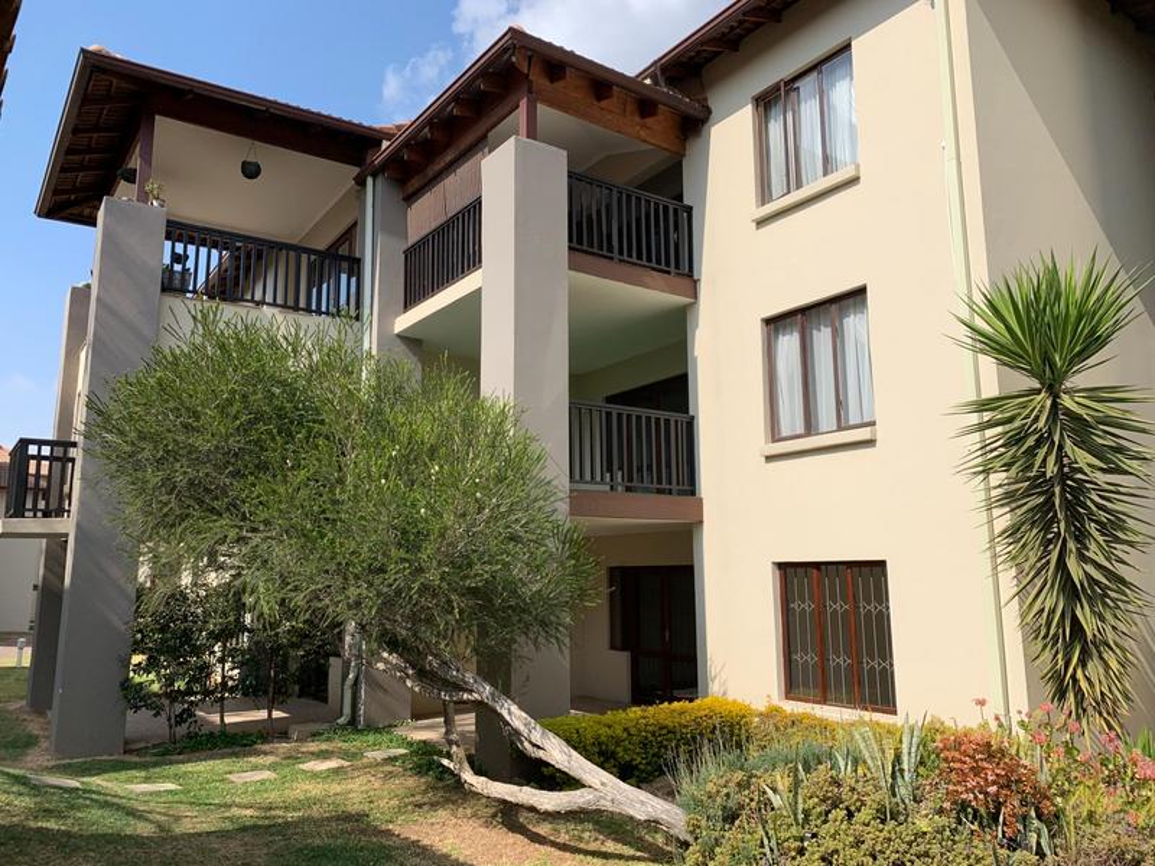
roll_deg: +0.5
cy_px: 433
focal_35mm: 26
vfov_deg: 53.1
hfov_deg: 67.3
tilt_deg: +9.1
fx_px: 868
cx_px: 578
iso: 25
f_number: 1.8
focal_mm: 4.25
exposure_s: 1/2208
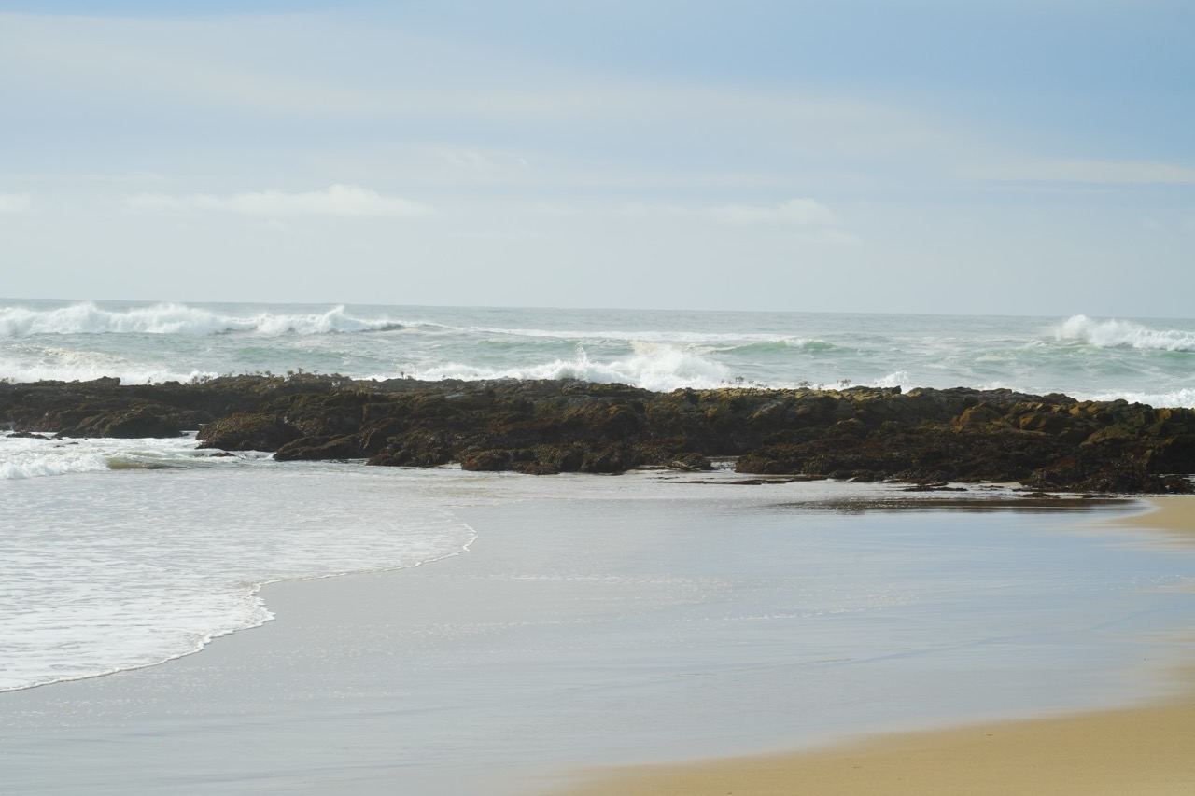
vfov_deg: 13.0
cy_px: 398
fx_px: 3485
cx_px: 598
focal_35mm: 105
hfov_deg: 19.5
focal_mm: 105
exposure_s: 1/250
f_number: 11
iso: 250
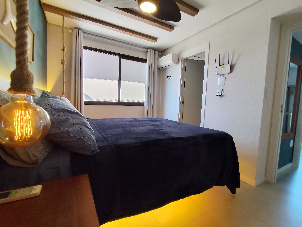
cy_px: 114
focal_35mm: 16
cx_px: 151
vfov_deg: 78.2
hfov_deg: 94.5
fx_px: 140
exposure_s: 1/120
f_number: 2.2
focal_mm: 1.65
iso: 50
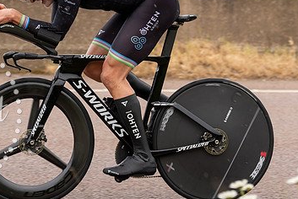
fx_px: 1441
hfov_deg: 11.8
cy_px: 8
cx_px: 133
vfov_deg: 7.9
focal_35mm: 174
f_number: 3.5
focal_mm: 70
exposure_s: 1/1000
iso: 320
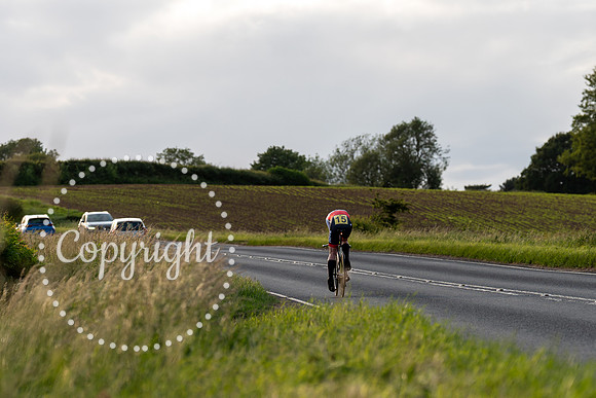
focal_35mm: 177
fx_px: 2937
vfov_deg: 7.7
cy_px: 278
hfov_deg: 11.6
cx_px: 355
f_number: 3.2
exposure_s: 1/1000
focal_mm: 114
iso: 125
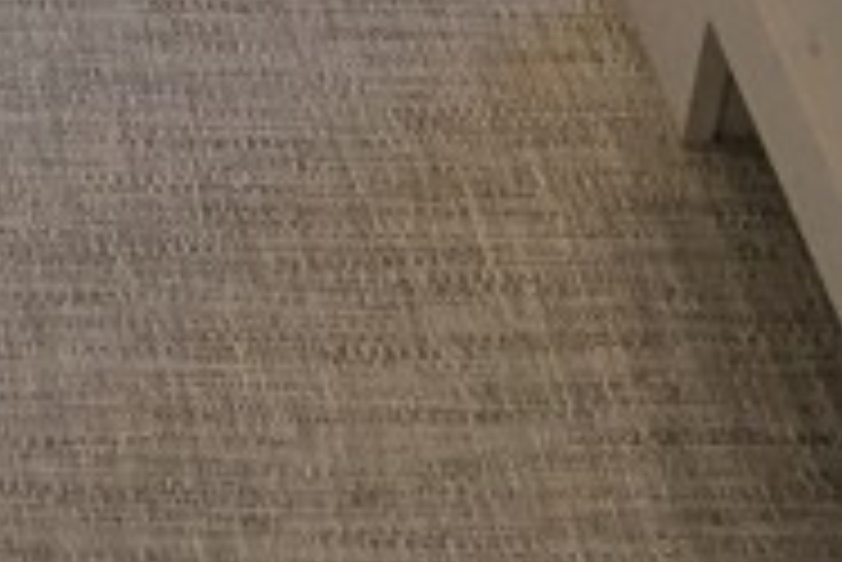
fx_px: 2902
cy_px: -1322
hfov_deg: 14.8
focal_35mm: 124
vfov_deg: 8.5
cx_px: -565
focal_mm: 2.35
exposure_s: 1/91.2
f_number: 2.2
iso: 151
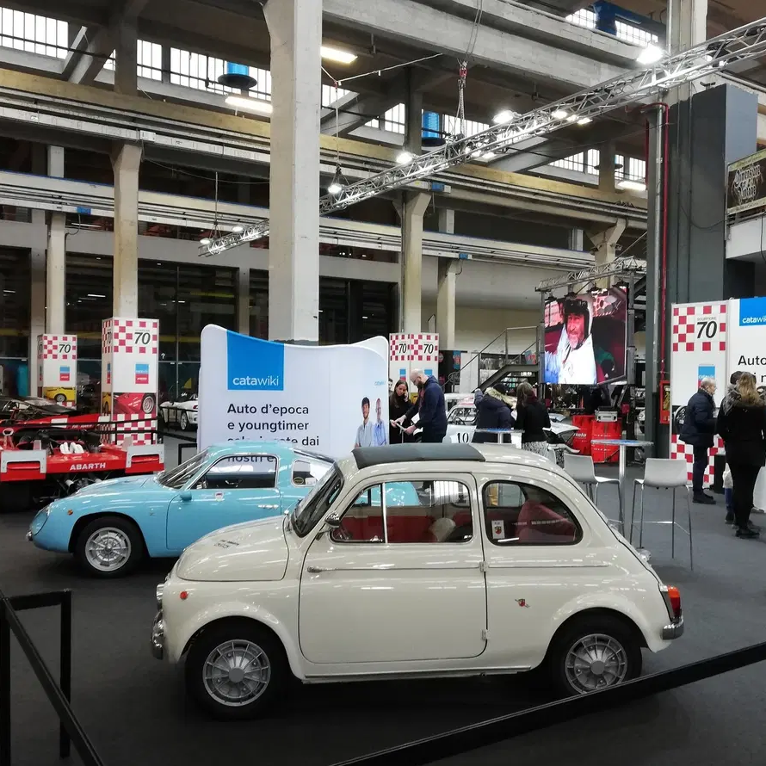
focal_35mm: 31
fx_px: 776
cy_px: 386
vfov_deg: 52.5
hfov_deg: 52.5
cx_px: 391
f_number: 2.2
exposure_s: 1/50
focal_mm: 3.81
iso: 200
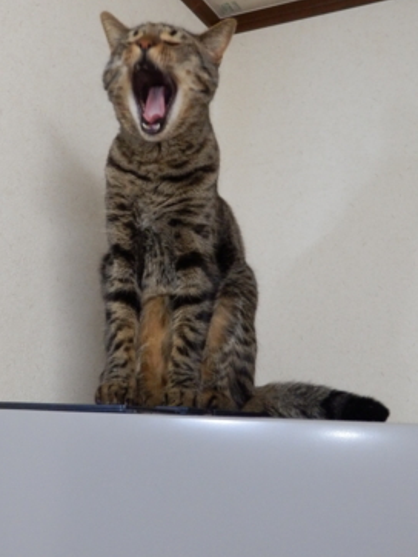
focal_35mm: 46
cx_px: 177
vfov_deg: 41.0
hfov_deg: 31.5
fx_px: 740
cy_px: 214
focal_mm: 6.6
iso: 800
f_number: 3.6
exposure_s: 1/25
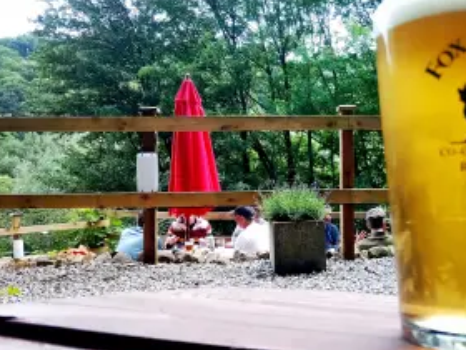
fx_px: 538
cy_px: 182
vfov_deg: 36.0
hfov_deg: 46.5
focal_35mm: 40
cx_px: 285
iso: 119
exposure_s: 1/185
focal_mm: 3.54
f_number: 2
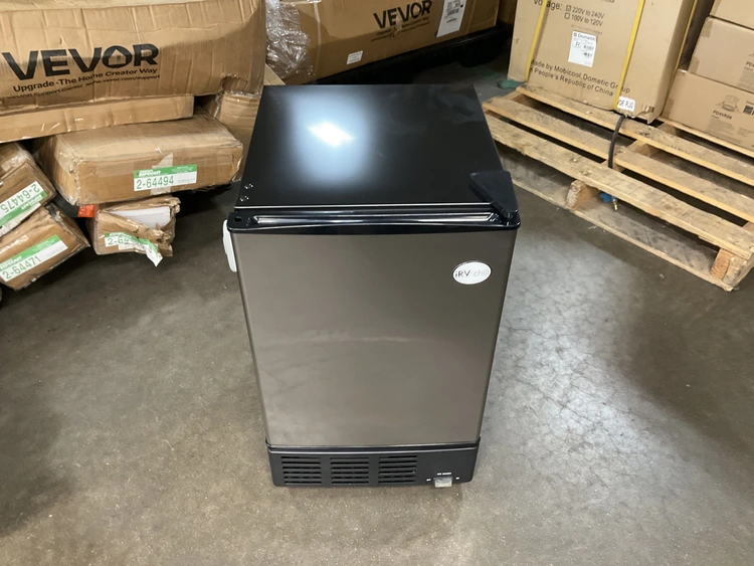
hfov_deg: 61.6
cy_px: 283
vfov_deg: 48.3
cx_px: 377
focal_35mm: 29
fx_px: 632
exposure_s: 1/30
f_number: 1.8
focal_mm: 3
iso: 250
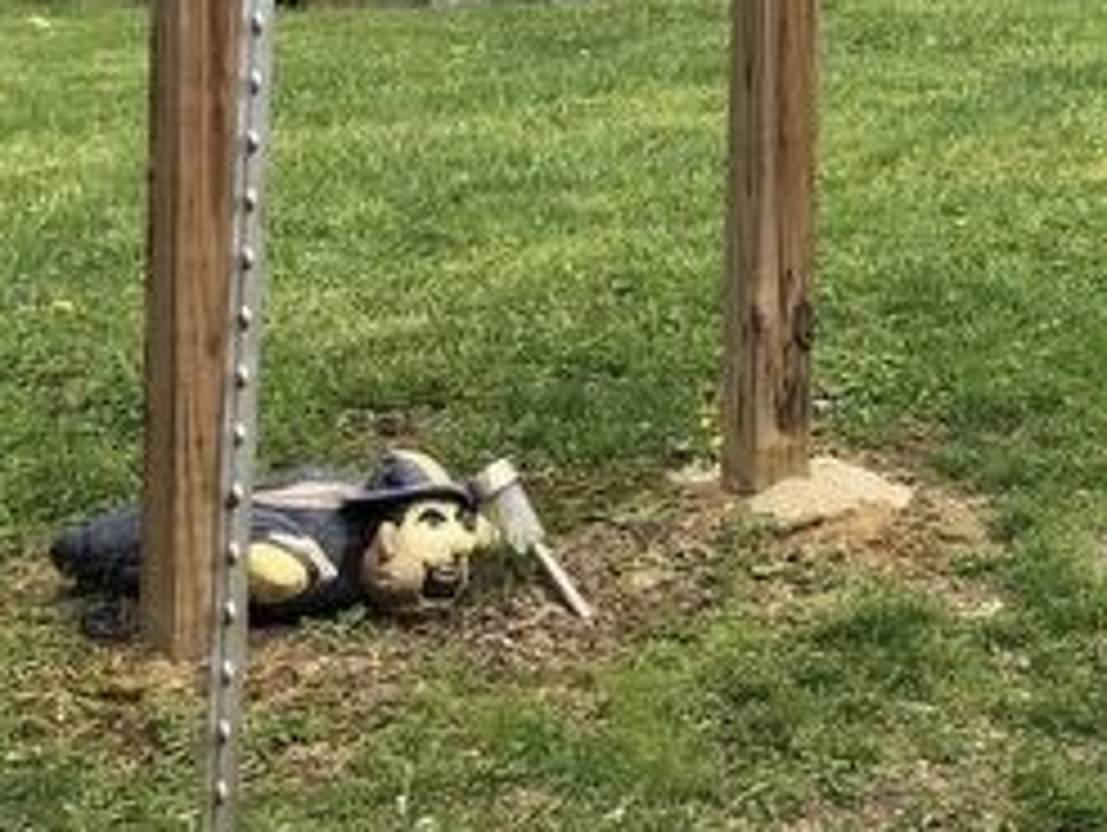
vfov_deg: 15.0
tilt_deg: -1.4
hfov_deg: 19.7
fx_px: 2913
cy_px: -432
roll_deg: +0.2
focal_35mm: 91
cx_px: 1454
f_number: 1.8
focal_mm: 3.99
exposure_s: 1/1499
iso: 20
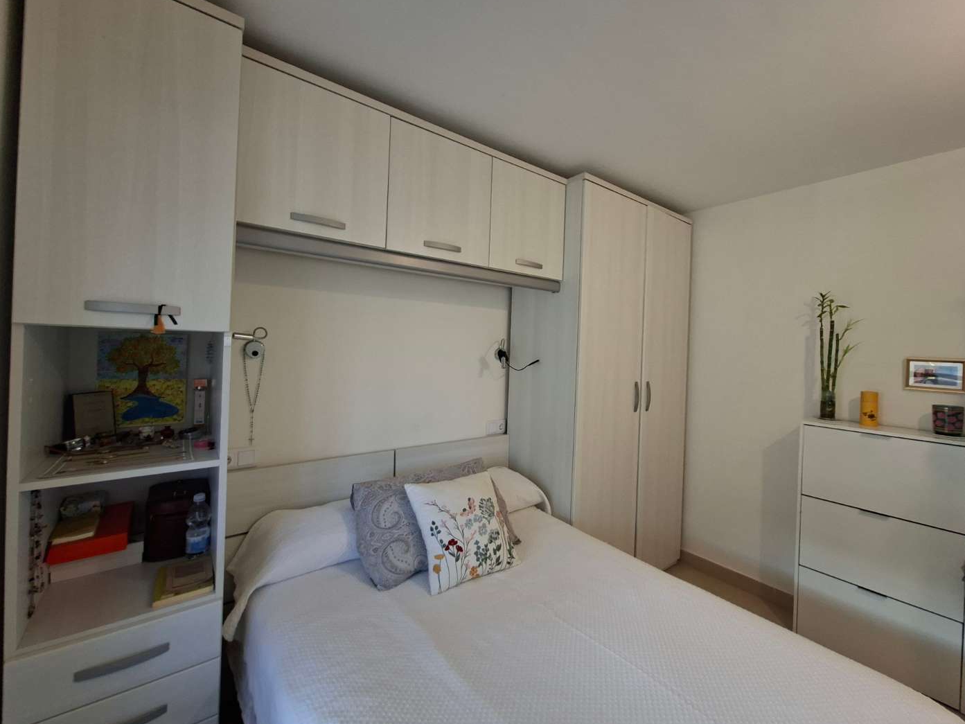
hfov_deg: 102.0
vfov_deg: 85.6
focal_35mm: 14
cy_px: 347
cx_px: 492
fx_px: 390
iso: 125
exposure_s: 1/40
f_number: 2.2
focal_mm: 1.74
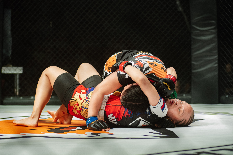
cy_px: 78
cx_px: 116
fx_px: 557
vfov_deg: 15.9
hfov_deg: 23.6
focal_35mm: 86
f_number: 4
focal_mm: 86
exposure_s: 1/640
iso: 2000
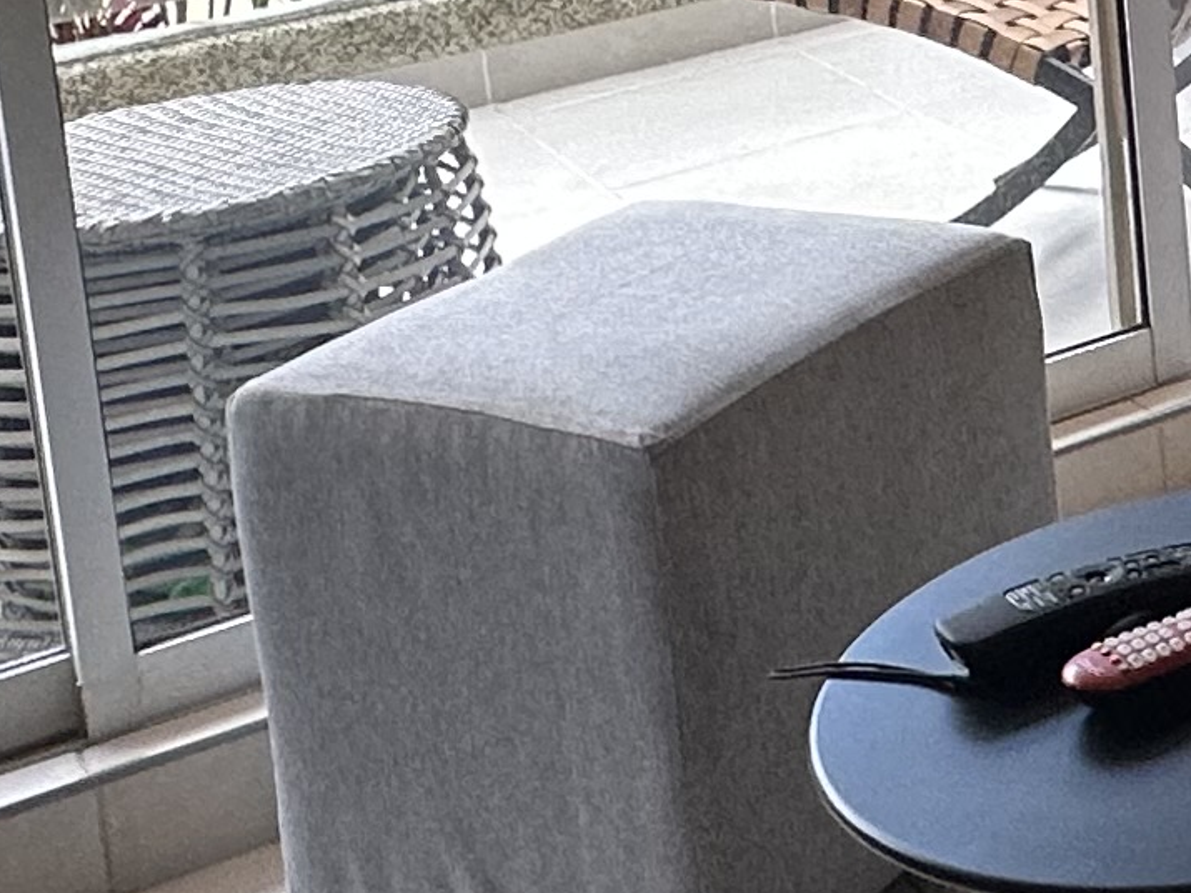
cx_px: 1751
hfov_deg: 21.2
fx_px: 2718
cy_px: -323
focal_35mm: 79
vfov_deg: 17.3
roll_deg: +2.3
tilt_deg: -7.1
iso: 125
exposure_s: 1/120
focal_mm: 2.22
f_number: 2.2
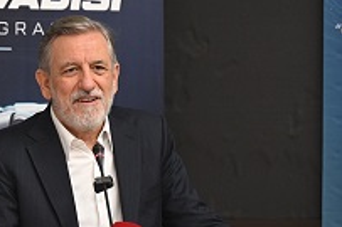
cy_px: 84
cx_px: 72
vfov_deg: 3.2
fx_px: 4053
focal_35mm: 427
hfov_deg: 4.8
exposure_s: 1/160
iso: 2000
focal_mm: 155
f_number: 3.2
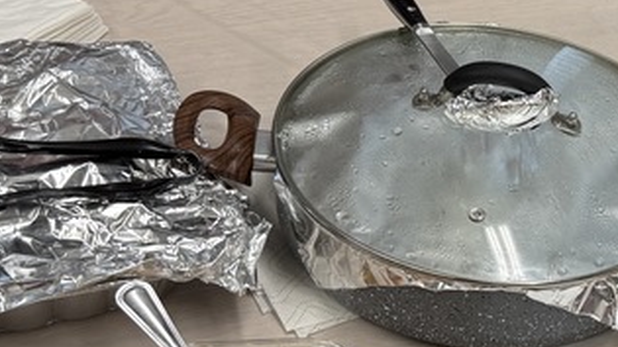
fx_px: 1393
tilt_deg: -36.1
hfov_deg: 24.1
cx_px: 592
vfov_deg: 14.2
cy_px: 149
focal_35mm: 85
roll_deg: -10.0
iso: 64
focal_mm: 6.76
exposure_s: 1/120
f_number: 1.78
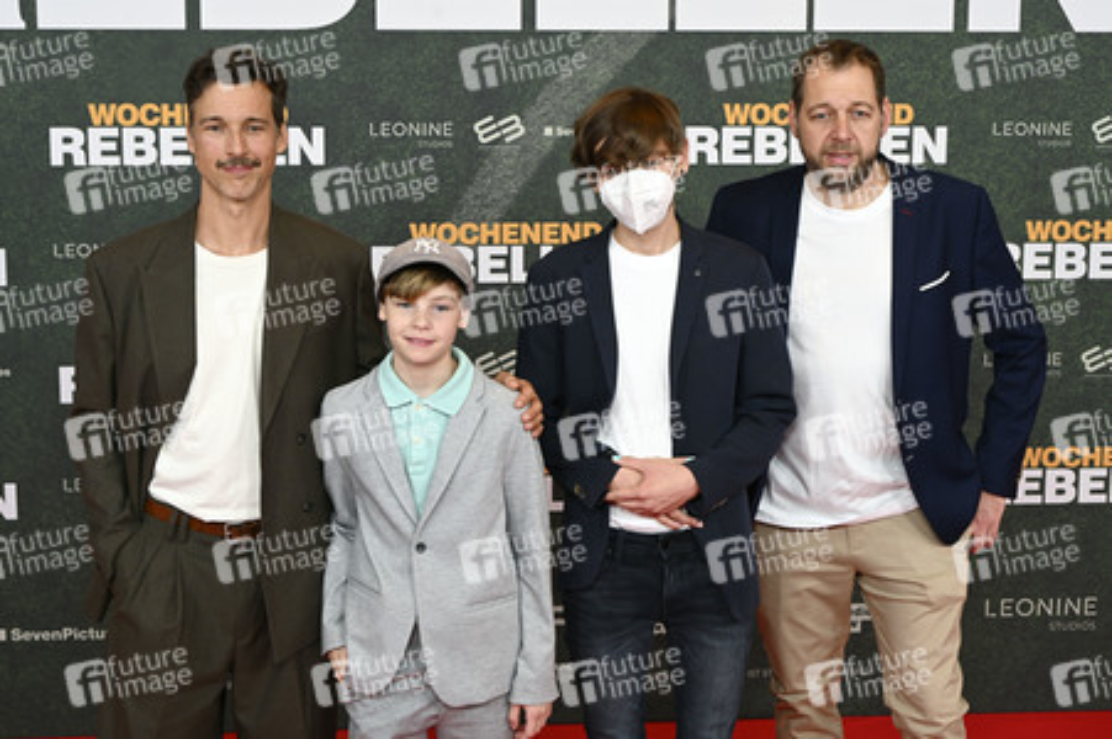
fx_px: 1574
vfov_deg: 26.4
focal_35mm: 51
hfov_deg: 38.9
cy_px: 370
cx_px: 556
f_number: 8
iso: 1250
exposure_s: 1/200
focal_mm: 51
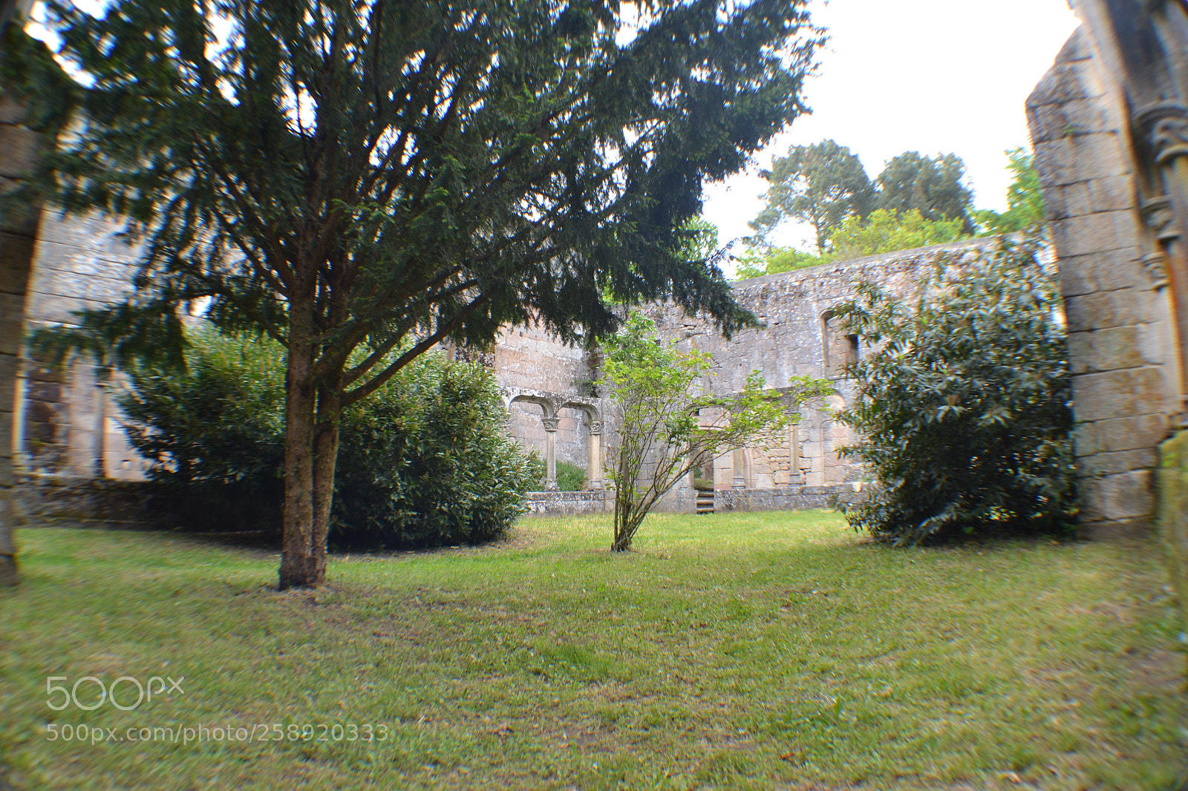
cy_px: 396
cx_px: 594
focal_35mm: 48
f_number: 5.6
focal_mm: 32
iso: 100
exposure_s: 1/25
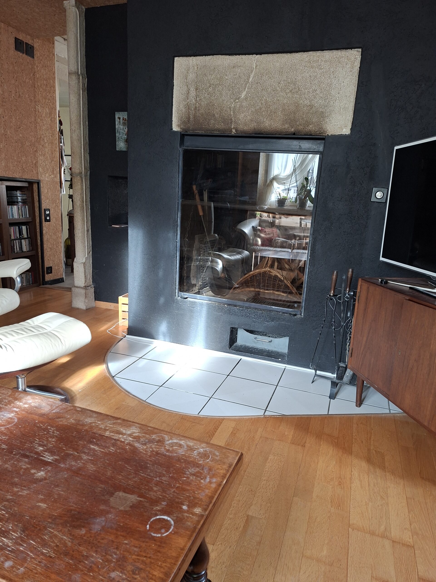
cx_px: 218
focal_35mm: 23
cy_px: 291
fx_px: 386
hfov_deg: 58.9
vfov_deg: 73.9
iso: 250
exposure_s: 1/50
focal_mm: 5.54
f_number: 1.8
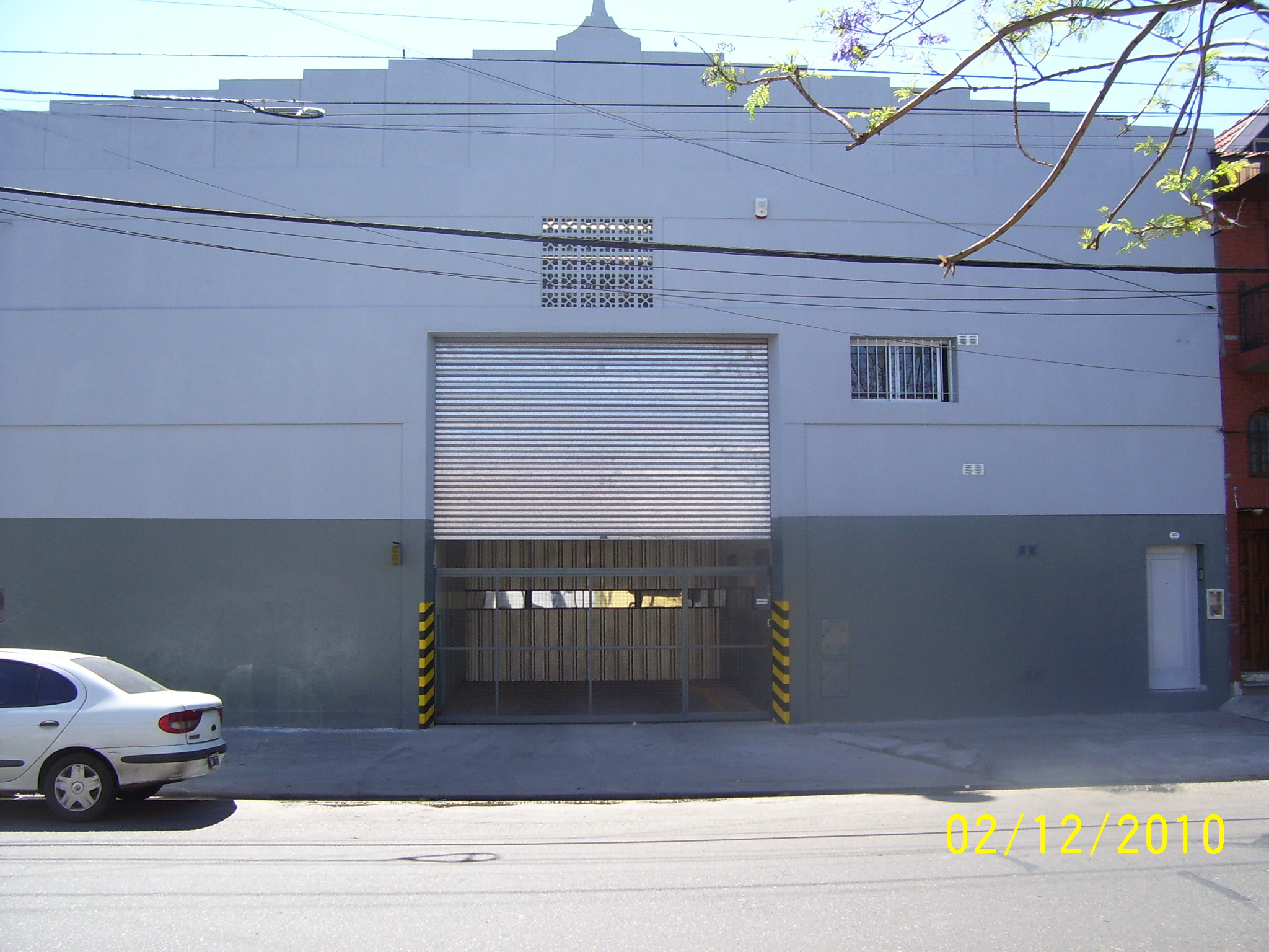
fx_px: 1246
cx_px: 634
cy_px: 476
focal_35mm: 34
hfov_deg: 54.0
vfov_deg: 41.8
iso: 80
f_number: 2.7
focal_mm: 5.6
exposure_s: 1/500
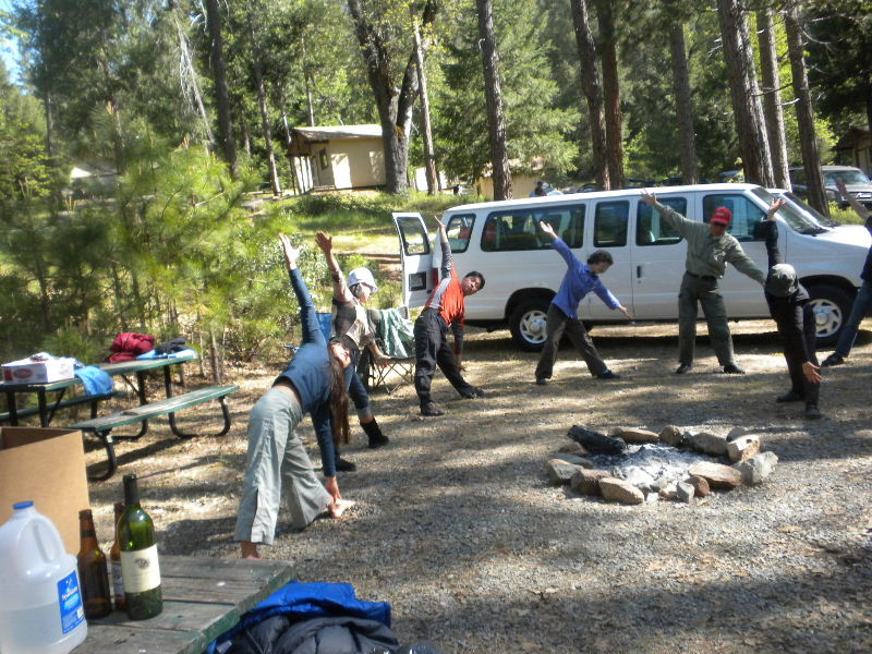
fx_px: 932
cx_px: 436
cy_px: 327
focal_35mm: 37
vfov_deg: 38.7
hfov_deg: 50.1
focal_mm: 6.6
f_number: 3.5
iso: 305
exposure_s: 1/500
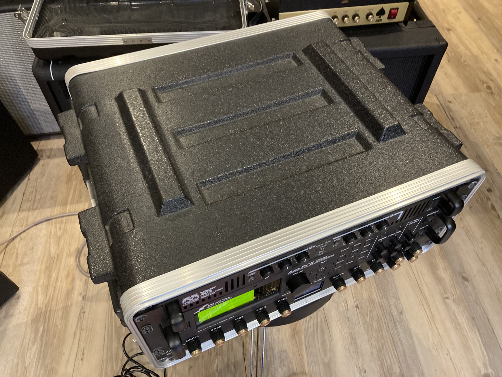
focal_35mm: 28
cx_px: 251
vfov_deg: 49.7
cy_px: 188
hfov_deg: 63.4
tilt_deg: -51.2
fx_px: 406
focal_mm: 3.99
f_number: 1.8
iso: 250
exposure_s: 1/33
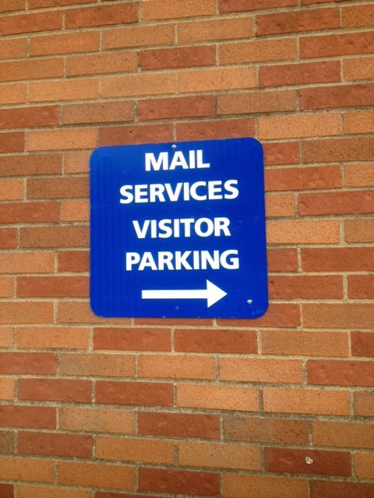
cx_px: 187
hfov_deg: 40.7
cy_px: 249
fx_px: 504
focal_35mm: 35
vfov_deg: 52.6
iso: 50
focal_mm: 4.28
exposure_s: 1/247
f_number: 2.4
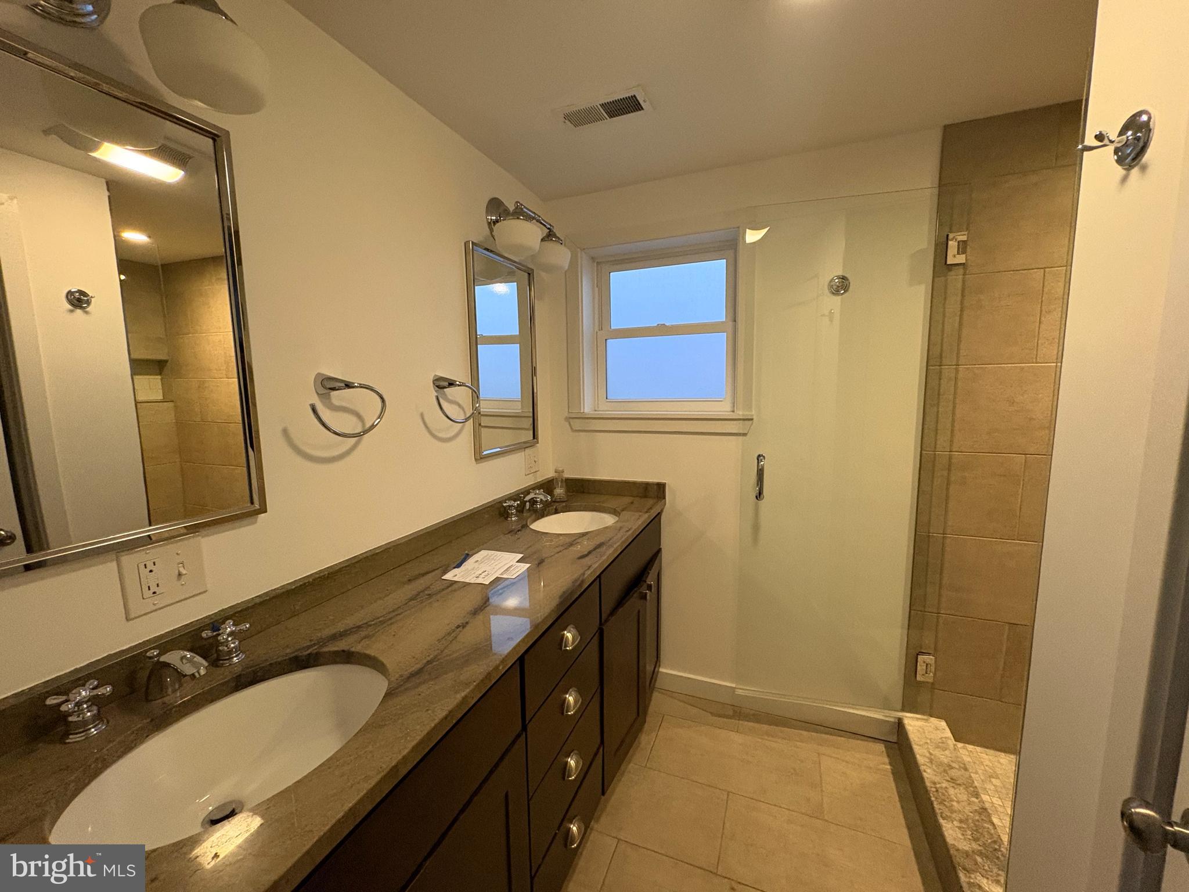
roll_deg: +0.4
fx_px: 481
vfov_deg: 85.7
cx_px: 594
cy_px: 446
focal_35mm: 14
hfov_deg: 102.1
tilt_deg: -8.0
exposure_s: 1/60
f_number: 2.2
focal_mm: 2.22
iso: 500
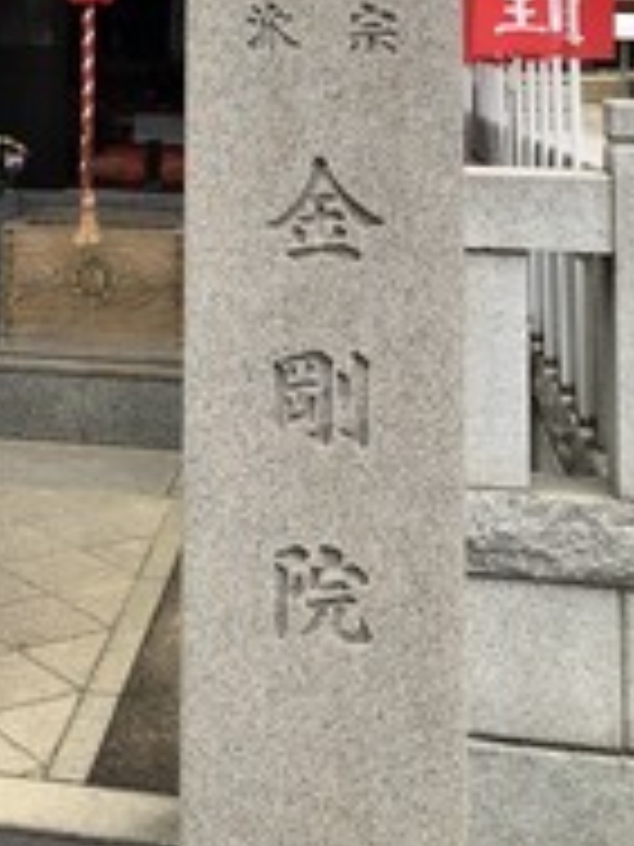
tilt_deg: +4.1
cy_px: -50
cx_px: -4
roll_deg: -1.5
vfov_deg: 26.9
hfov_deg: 21.2
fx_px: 1636
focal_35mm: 67
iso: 20
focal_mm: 3.99
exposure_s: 1/1499
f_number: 1.8
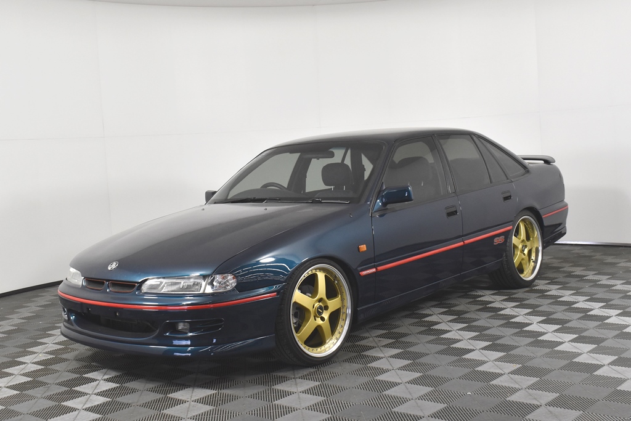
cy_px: 210
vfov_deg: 29.0
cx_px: 316
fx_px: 815
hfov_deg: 42.3
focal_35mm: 46
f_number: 8
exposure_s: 1/250
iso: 1600
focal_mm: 31
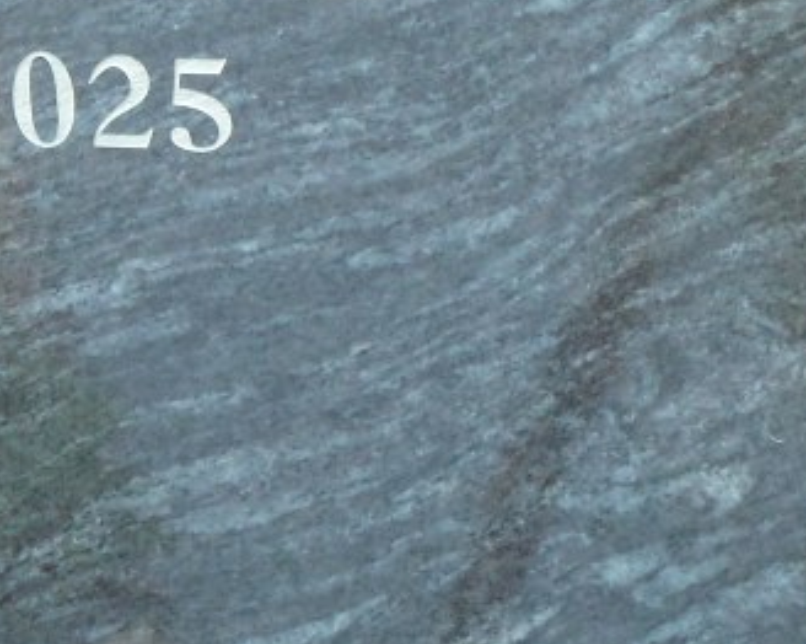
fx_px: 6032
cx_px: -258
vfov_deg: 6.1
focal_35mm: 253
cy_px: -135
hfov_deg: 7.6
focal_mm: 13.7
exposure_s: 1/40
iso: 160
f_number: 4.2
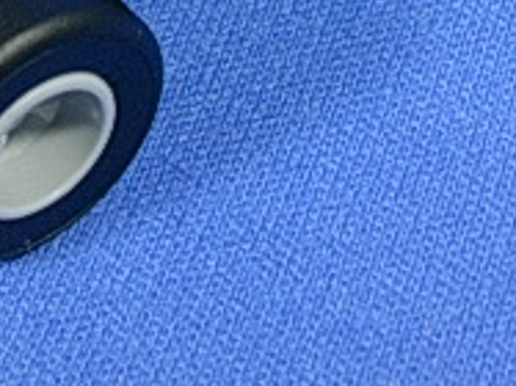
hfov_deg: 9.6
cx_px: 113
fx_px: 3054
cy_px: -229
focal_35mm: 205
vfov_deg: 7.1
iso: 70
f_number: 3.4
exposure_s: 1/5.9
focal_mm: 9
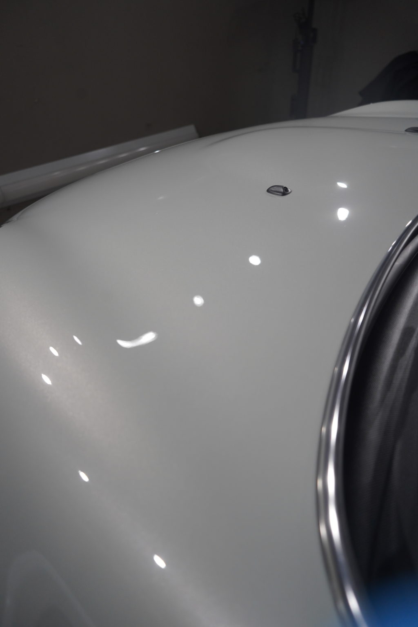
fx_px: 505
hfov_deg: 45.0
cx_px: 209
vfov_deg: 63.7
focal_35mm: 29
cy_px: 314
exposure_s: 1/160
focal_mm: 29
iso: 800
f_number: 4
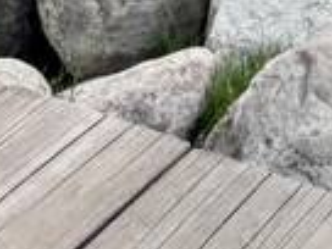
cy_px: -903
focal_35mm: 170
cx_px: 610
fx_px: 1630
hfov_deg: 10.8
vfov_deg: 6.3
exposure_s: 1/1172
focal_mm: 6.76
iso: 80
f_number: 1.78
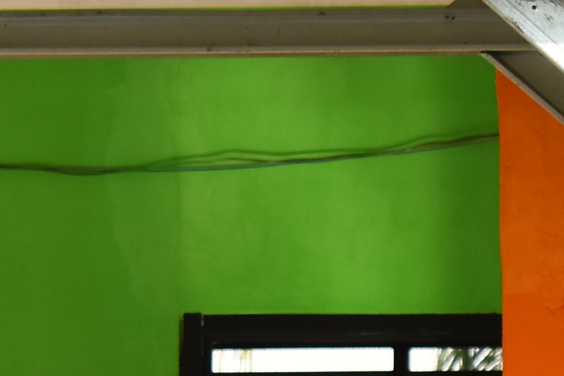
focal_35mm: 458
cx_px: 341
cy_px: 750
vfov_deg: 3.0
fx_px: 7172
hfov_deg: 4.5
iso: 250
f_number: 5.6
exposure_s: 1/400
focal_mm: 55
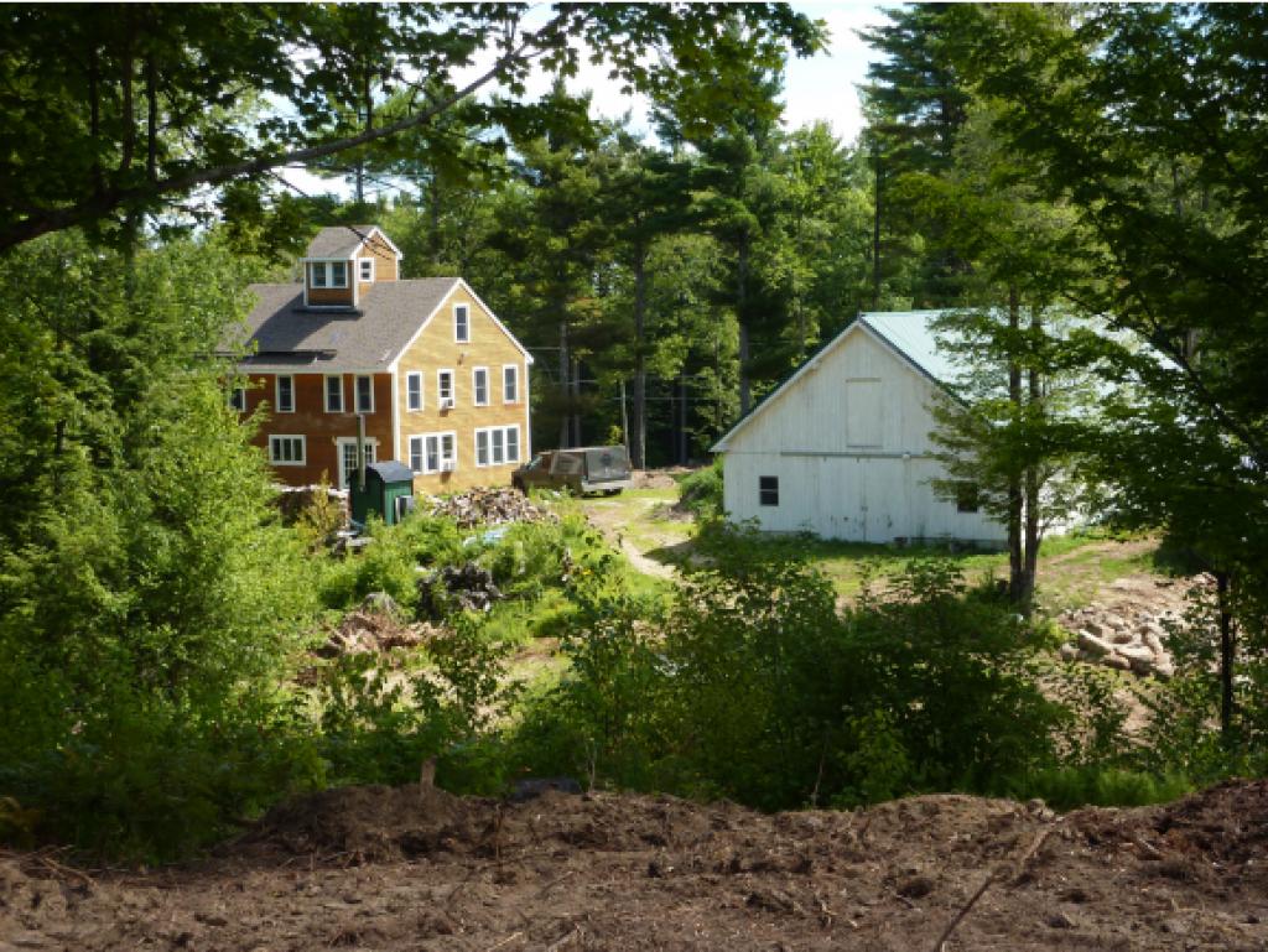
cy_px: 476
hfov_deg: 30.7
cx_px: 634
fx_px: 2309
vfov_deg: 23.3
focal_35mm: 63
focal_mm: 10.3
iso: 80
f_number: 4
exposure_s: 1/250
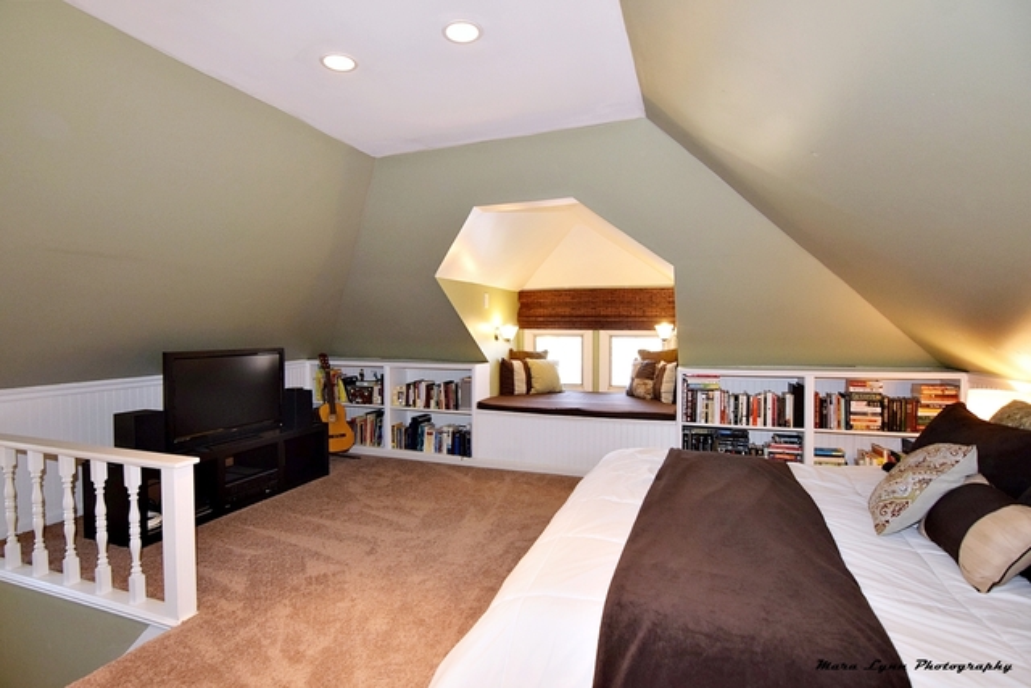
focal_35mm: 16
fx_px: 473
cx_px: 516
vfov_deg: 72.1
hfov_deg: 95.0
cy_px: 344
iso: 800
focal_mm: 11
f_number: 5
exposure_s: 1/100
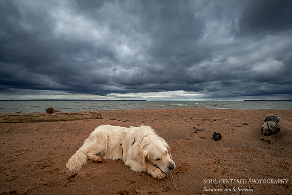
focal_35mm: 17
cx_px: 153
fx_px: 134
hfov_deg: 94.6
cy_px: 102
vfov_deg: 71.8
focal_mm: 15.5
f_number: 8
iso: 200
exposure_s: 1/125
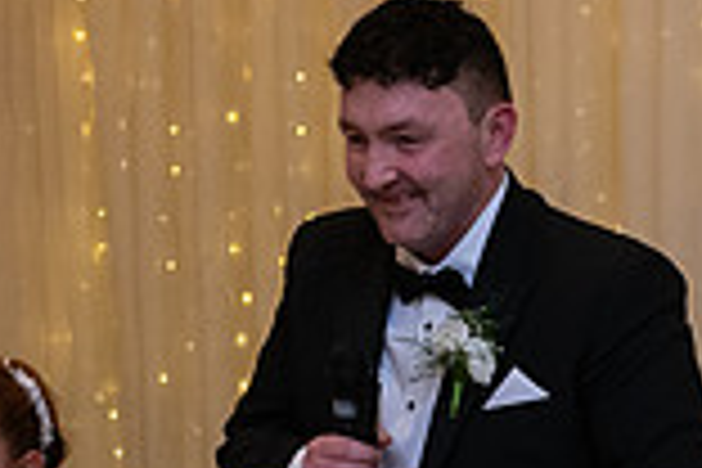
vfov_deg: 8.2
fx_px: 3256
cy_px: 538
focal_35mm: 167
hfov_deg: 12.1
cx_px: 801
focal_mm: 45
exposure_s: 1/160
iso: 1000
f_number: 3.5
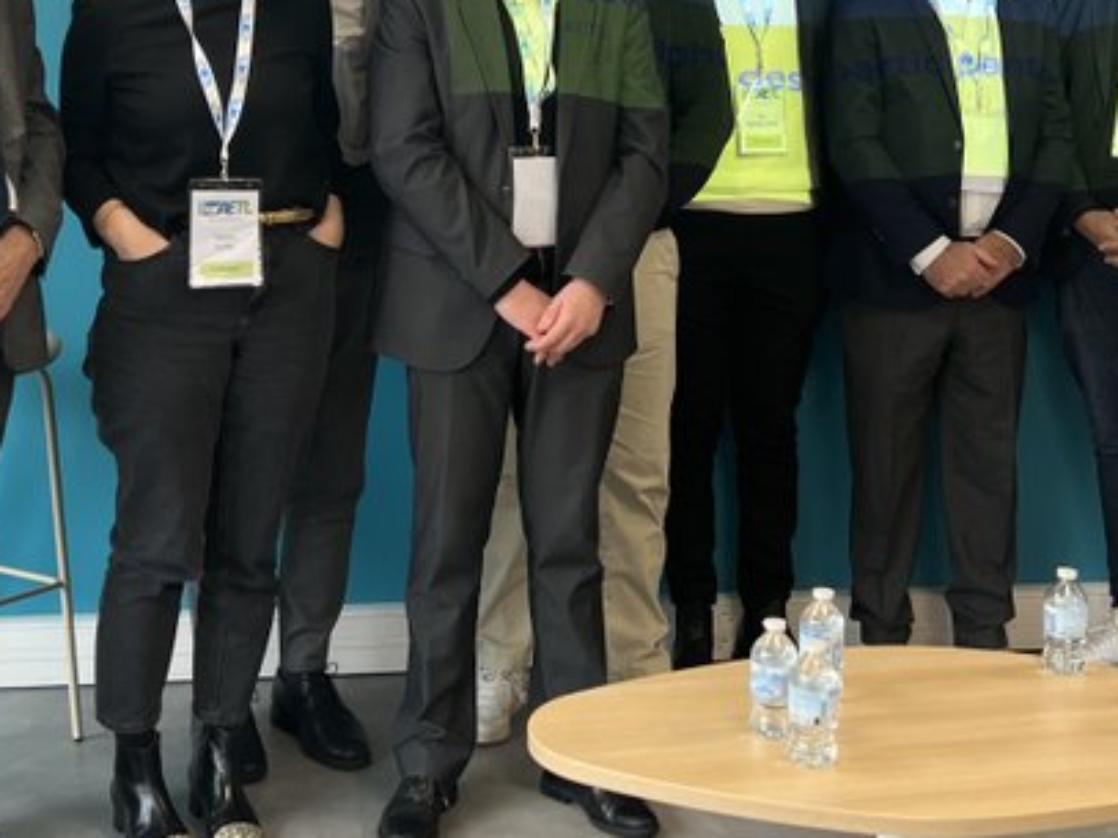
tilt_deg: -1.7
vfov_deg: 25.9
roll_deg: -0.8
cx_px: 530
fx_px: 1776
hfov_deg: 34.9
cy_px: 120
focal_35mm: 55
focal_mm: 5.7
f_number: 1.5
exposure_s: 1/100
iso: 64
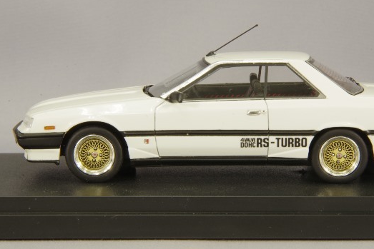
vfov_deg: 10.0
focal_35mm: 137
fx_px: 1424
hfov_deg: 15.0
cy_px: 115
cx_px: 227
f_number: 32
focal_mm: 75
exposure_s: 1/1.25
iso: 400
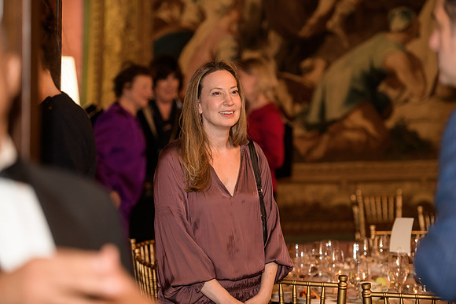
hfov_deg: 16.8
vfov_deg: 11.2
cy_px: 152
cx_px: 228
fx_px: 1546
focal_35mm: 122
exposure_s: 1/100
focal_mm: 122
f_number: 3.2
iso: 1250
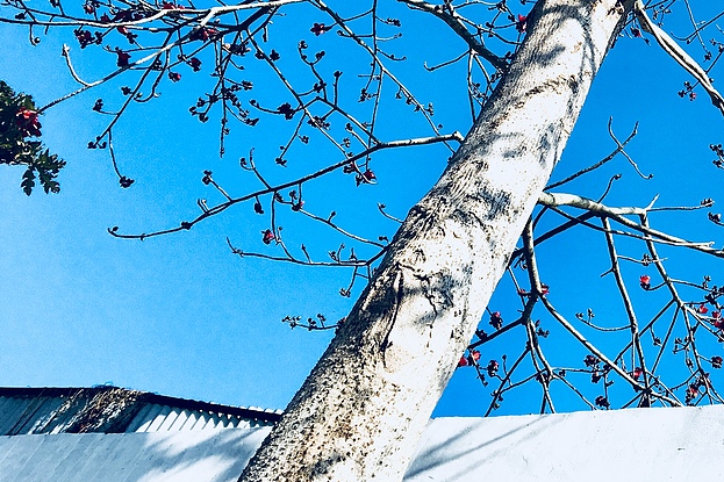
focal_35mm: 62
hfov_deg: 30.0
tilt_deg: +51.7
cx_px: 738
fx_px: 1246
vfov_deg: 21.0
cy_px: -26
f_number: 2.2
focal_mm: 4.15
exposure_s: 1/1131
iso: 25
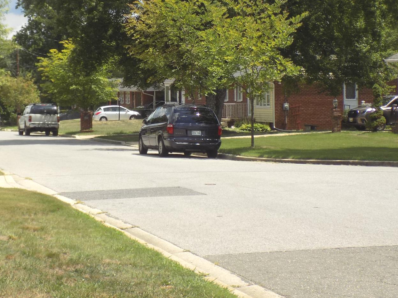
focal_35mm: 107
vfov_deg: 13.8
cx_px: 153
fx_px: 1230
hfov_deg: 18.4
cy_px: 90
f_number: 4.1
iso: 80
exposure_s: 1/640
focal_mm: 11.5
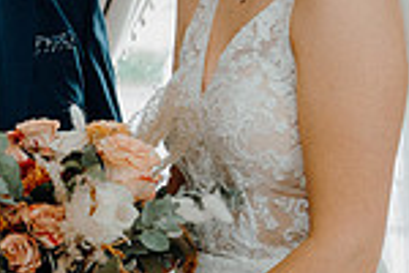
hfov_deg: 14.1
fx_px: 1625
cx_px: -5
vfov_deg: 9.6
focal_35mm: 143
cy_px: 132
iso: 2000
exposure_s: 1/200
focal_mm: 37
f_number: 3.5
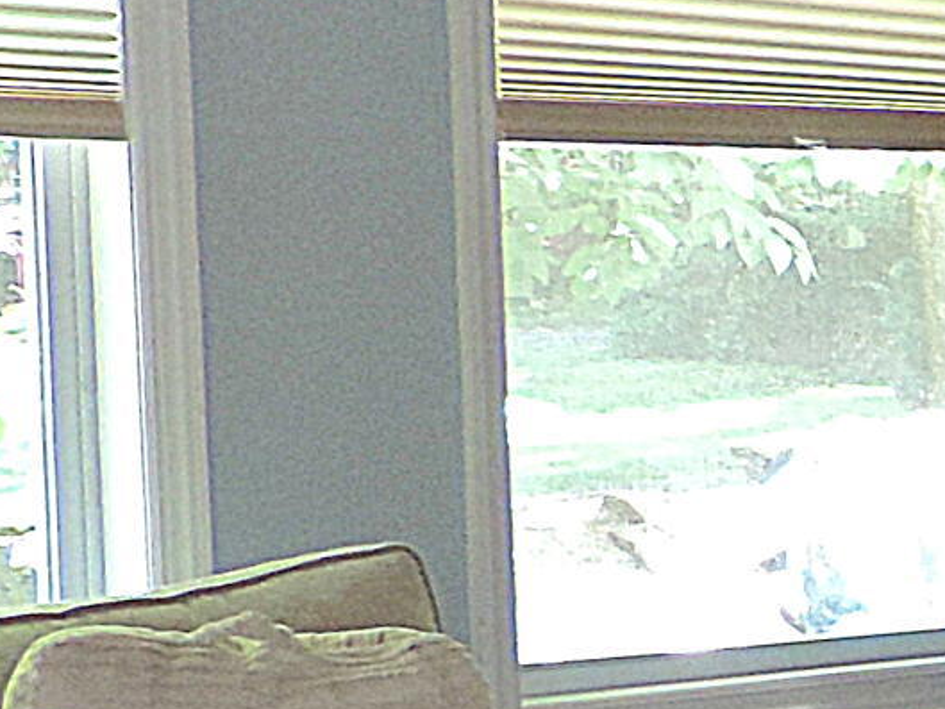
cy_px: 727
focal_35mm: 136
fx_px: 3714
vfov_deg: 10.8
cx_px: 2154
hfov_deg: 12.1
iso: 320
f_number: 3
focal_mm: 4.3
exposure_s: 1/40
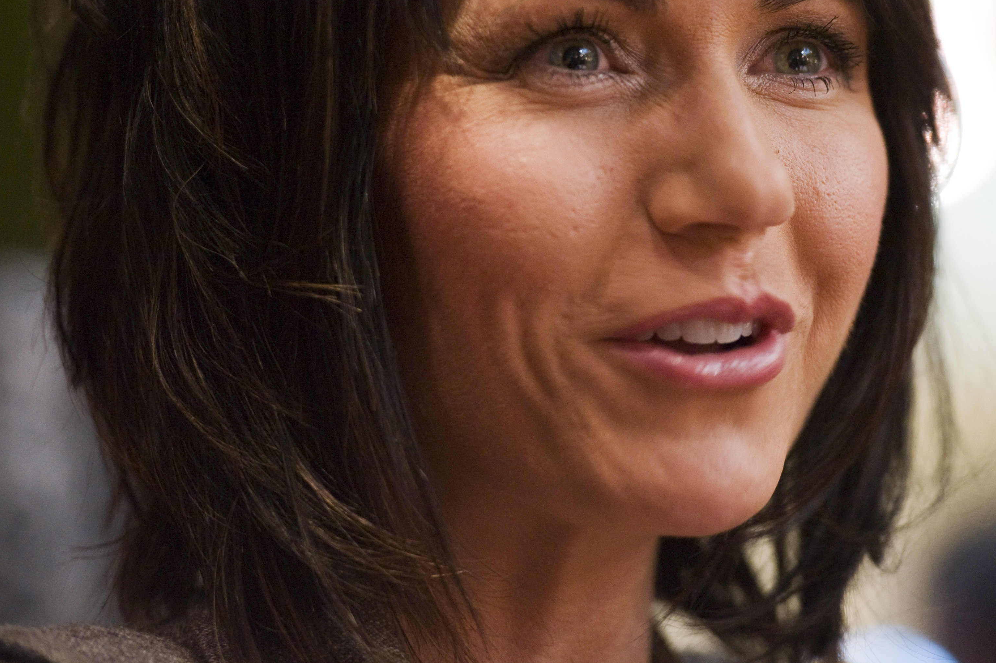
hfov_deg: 7.4
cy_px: 215
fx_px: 7714
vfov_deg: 4.9
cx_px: 662
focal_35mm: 279
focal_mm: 200
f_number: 2.8
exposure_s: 1/40
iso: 3200
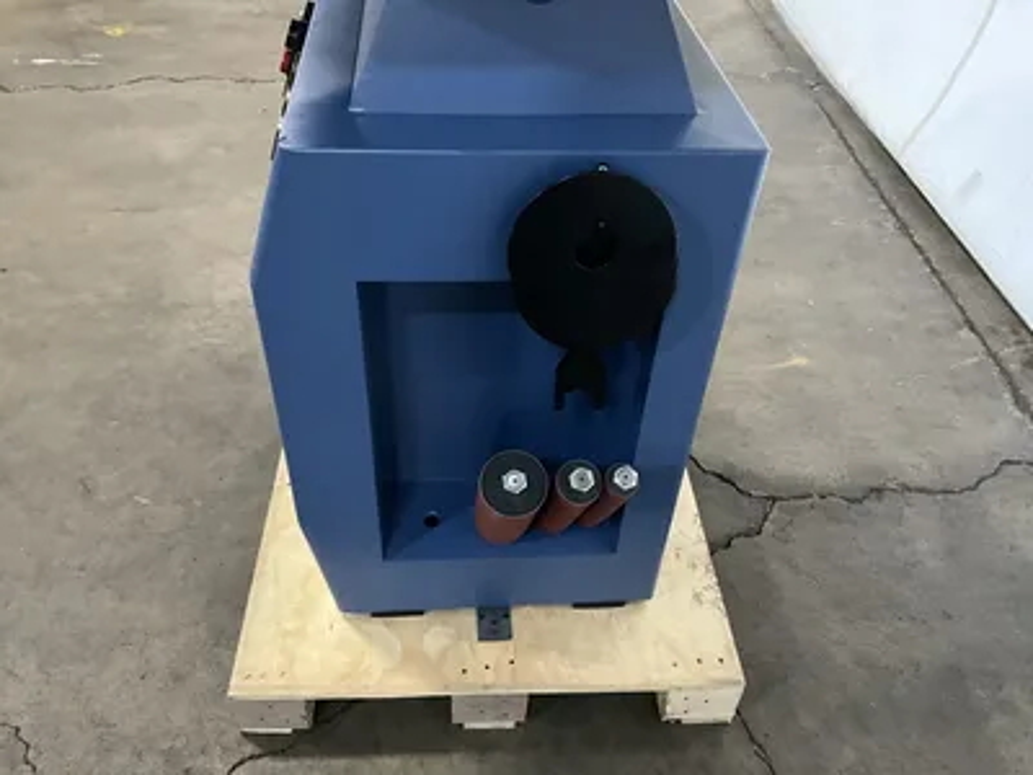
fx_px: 865
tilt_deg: -41.2
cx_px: 516
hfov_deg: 61.7
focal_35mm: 29
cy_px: 388
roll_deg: -2.9
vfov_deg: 48.2
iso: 400
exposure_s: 1/30
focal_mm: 3
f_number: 1.8
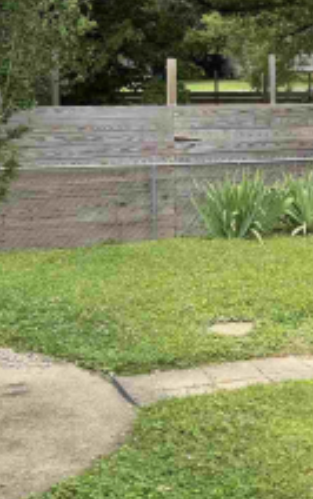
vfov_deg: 25.8
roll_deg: -1.1
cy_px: 214
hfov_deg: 15.1
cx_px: 477
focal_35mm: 80
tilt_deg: -9.3
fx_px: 1089
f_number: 1.78
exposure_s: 1/1553
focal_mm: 6.76
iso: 80
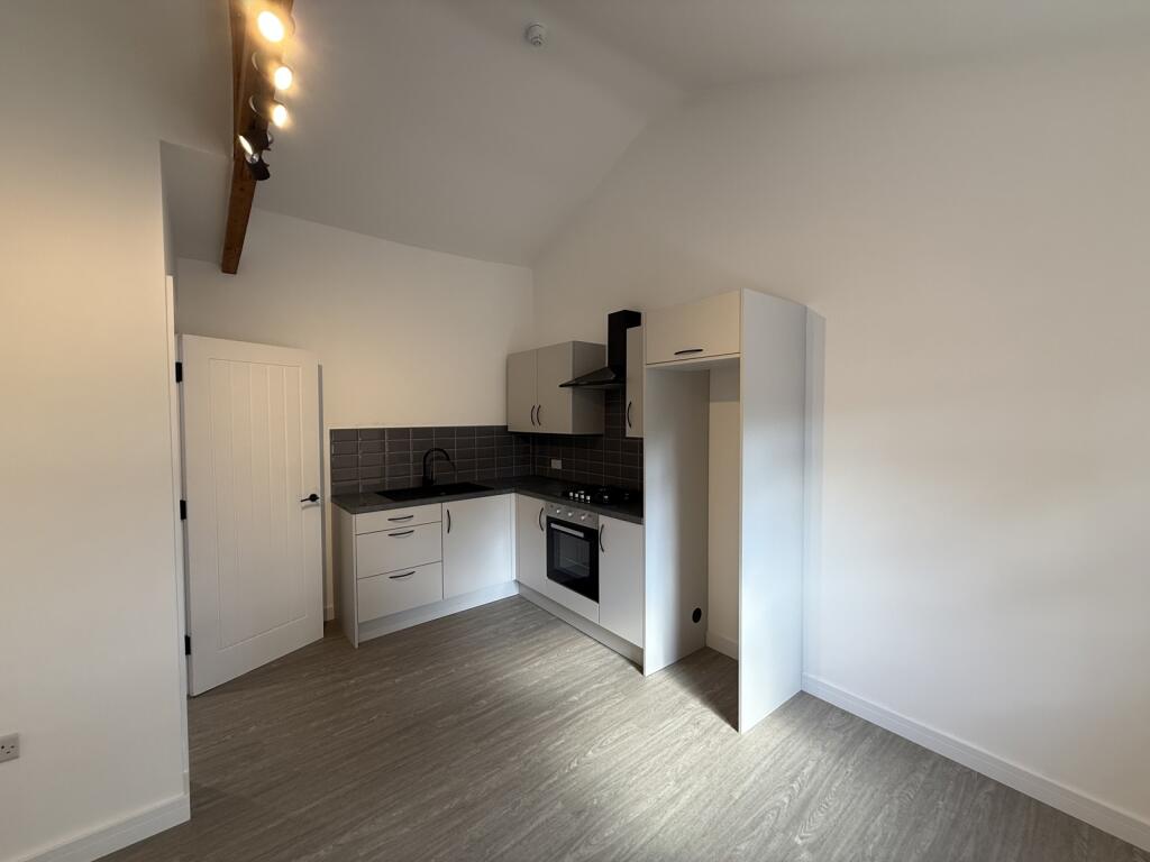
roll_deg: -0.1
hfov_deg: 102.1
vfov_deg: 85.7
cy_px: 431
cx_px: 575
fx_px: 465
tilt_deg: -0.6
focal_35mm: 14
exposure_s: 1/100
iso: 100
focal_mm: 2.22
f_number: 2.2
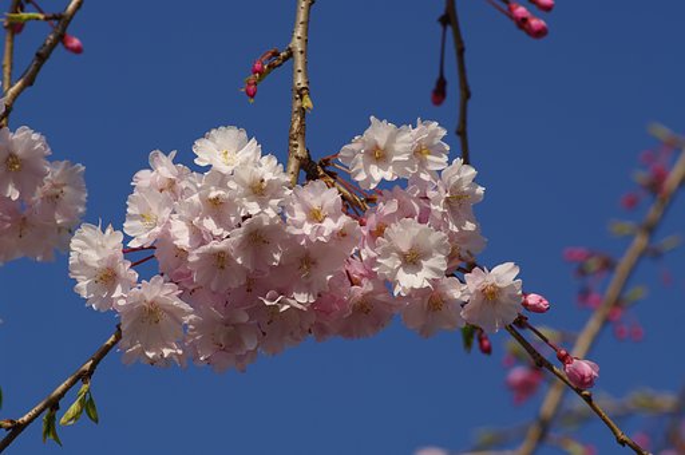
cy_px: 228
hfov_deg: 13.7
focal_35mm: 150
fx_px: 2851
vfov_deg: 9.1
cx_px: 342
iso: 100
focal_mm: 100
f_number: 8
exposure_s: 1/320
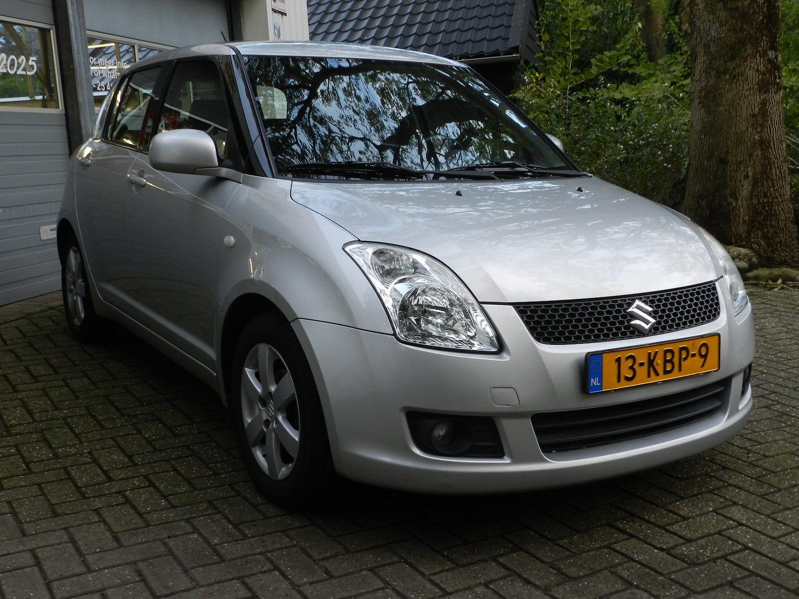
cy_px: 300
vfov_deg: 37.7
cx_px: 400
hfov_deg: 49.0
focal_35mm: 38
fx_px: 877
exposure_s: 1/60
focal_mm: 6.7
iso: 160
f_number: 4
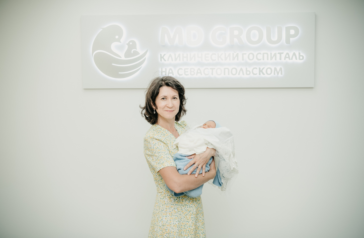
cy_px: 117
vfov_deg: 35.4
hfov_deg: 52.0
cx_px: 185
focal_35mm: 37
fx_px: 374
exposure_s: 1/160
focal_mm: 36
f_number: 3.5
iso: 160
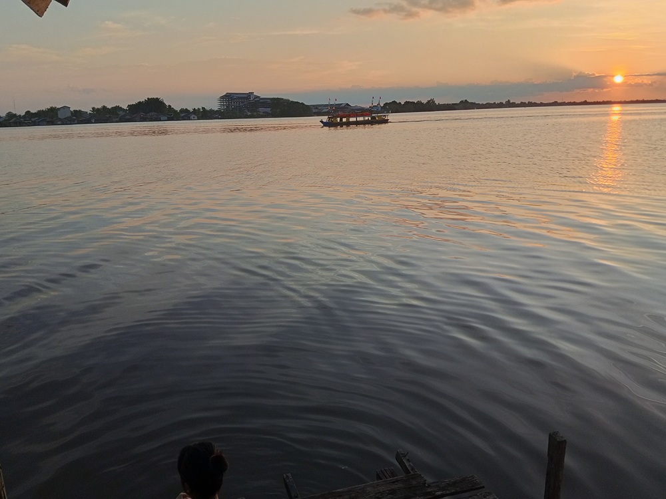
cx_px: 333
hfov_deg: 61.7
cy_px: 250
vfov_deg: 48.2
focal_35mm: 29
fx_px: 558
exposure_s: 1/393
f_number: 1.8
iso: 50
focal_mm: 3.98
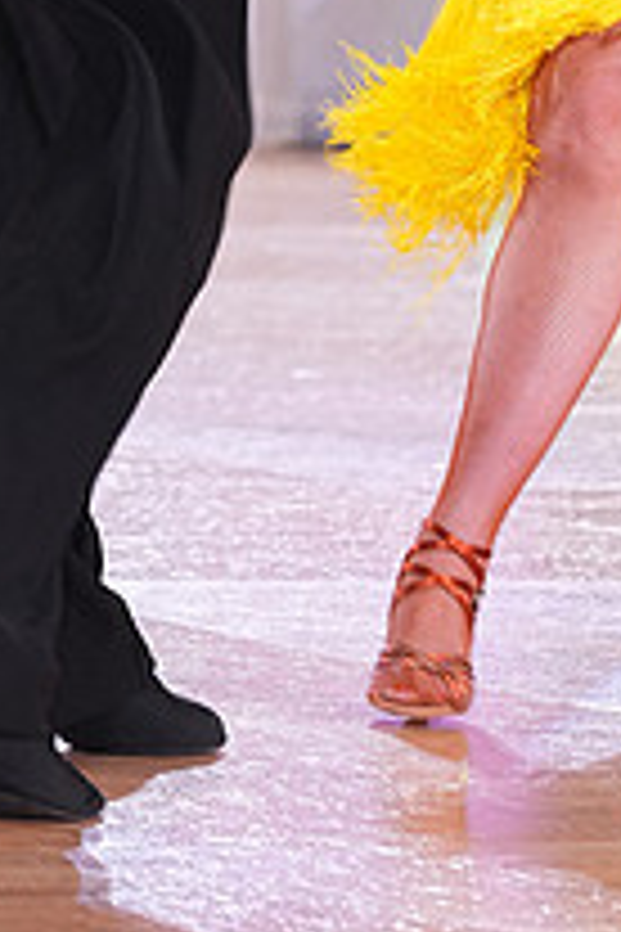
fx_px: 12057
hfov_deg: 3.0
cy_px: -347
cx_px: 295
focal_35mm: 466
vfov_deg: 4.4
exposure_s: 1/200
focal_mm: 166
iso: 2000
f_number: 5
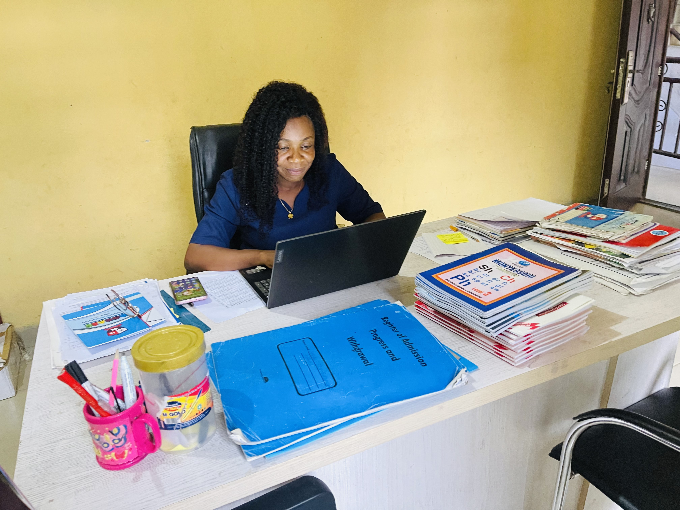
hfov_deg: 69.4
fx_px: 491
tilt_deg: -21.9
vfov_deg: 54.9
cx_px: 340
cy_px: 255
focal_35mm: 25
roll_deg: +2.9
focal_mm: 5.1
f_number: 1.6
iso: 640
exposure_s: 1/32
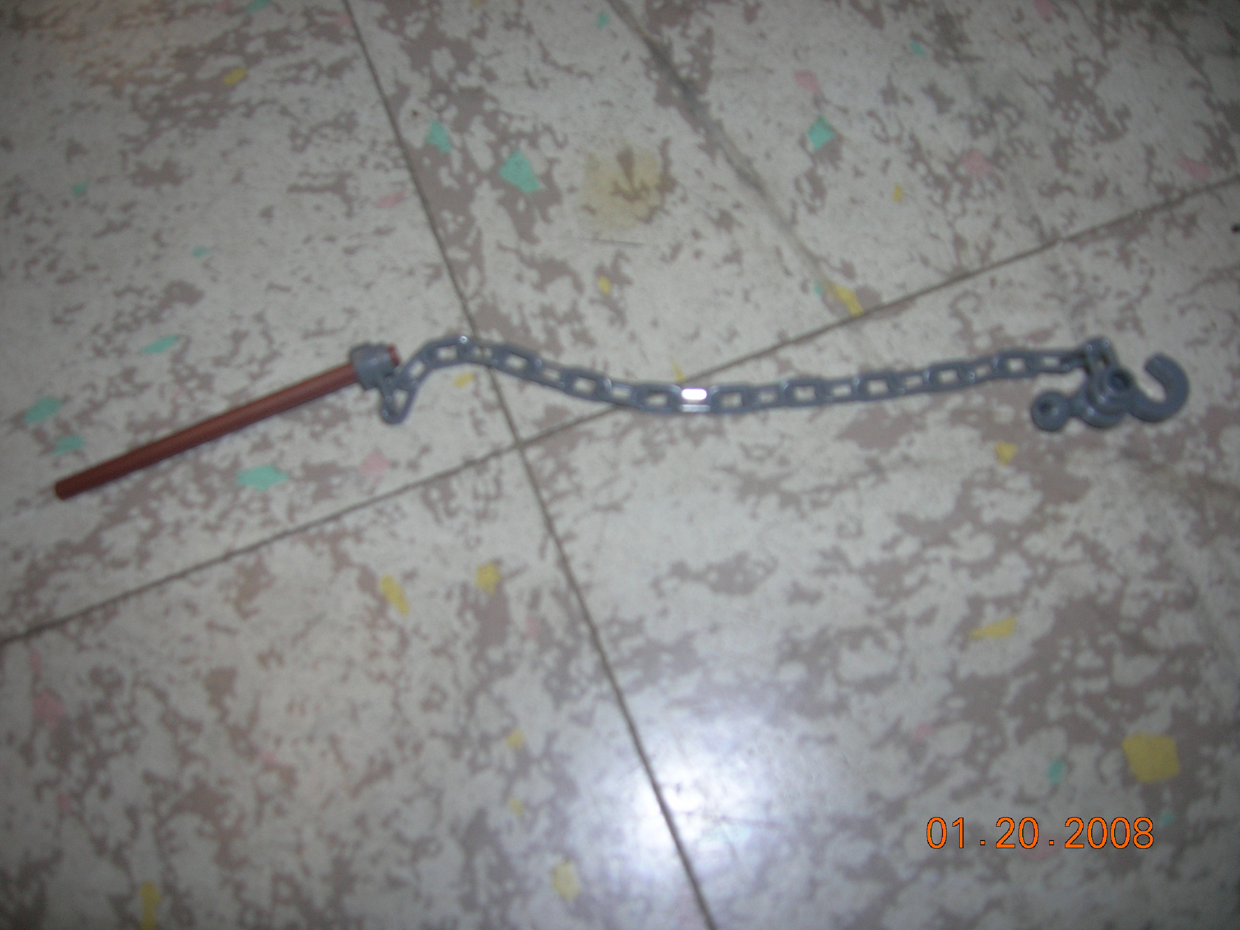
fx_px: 1218
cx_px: 620
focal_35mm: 34
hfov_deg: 54.0
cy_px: 465
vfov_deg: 41.8
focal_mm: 5.7
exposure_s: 1/60.1
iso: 50
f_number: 2.9
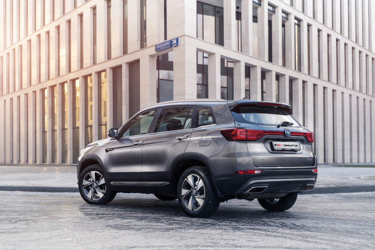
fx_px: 552
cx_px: 188
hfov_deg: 37.5
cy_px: 125
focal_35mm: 53
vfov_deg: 25.5
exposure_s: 1/100
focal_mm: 53
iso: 320
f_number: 7.1
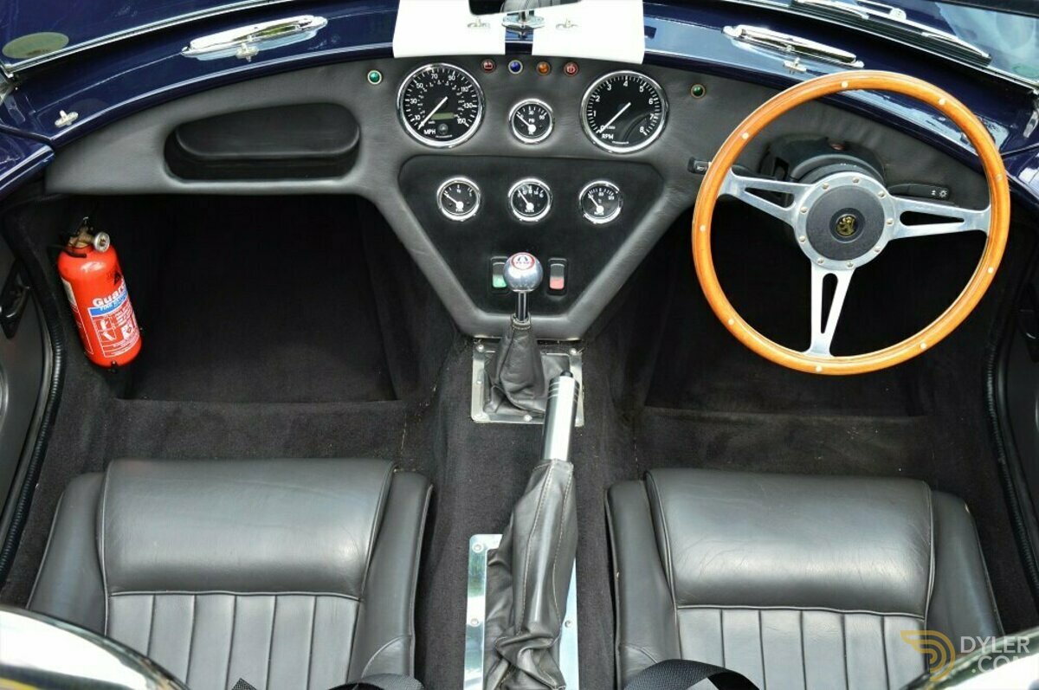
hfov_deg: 42.4
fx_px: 1340
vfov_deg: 28.9
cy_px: 345
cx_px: 520
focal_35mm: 46
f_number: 9
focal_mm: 31
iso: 400
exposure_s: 1/125
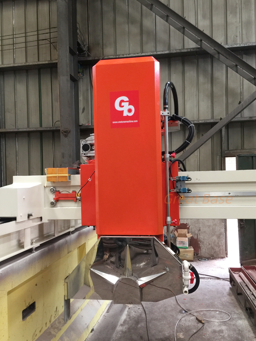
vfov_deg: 58.3
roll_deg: +1.5
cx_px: 137
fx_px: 306
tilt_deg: +0.1
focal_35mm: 31
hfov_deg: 45.4
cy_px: 182
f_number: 2.2
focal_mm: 4.15
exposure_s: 1/17
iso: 64
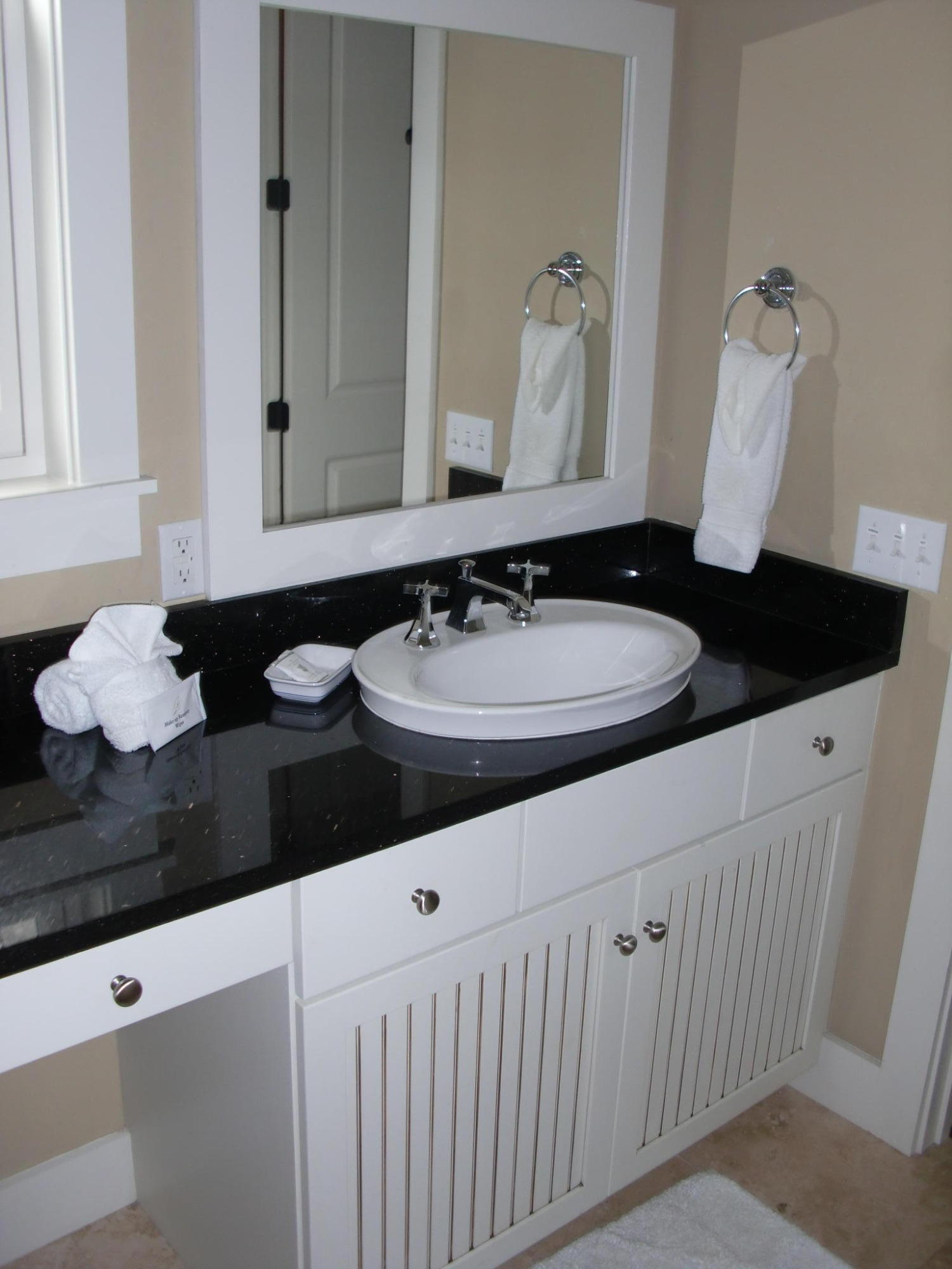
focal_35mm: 36
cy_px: 634
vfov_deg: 51.4
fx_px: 1320
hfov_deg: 39.7
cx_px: 476
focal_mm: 6.3
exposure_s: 1/60
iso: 125
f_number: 2.8
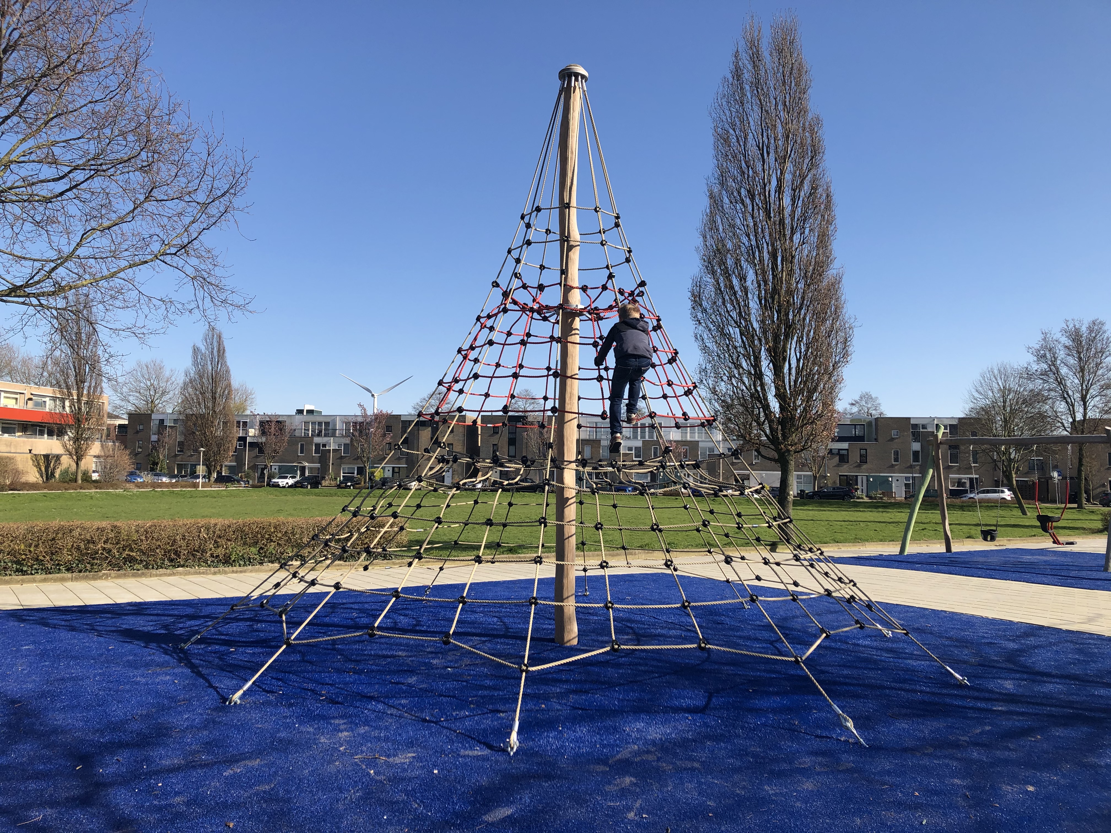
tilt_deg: +7.4
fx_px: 899
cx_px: 556
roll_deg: +1.2
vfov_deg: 49.7
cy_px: 416
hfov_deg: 63.4
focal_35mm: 28
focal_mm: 3.99
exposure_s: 1/1715
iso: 20
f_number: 1.8
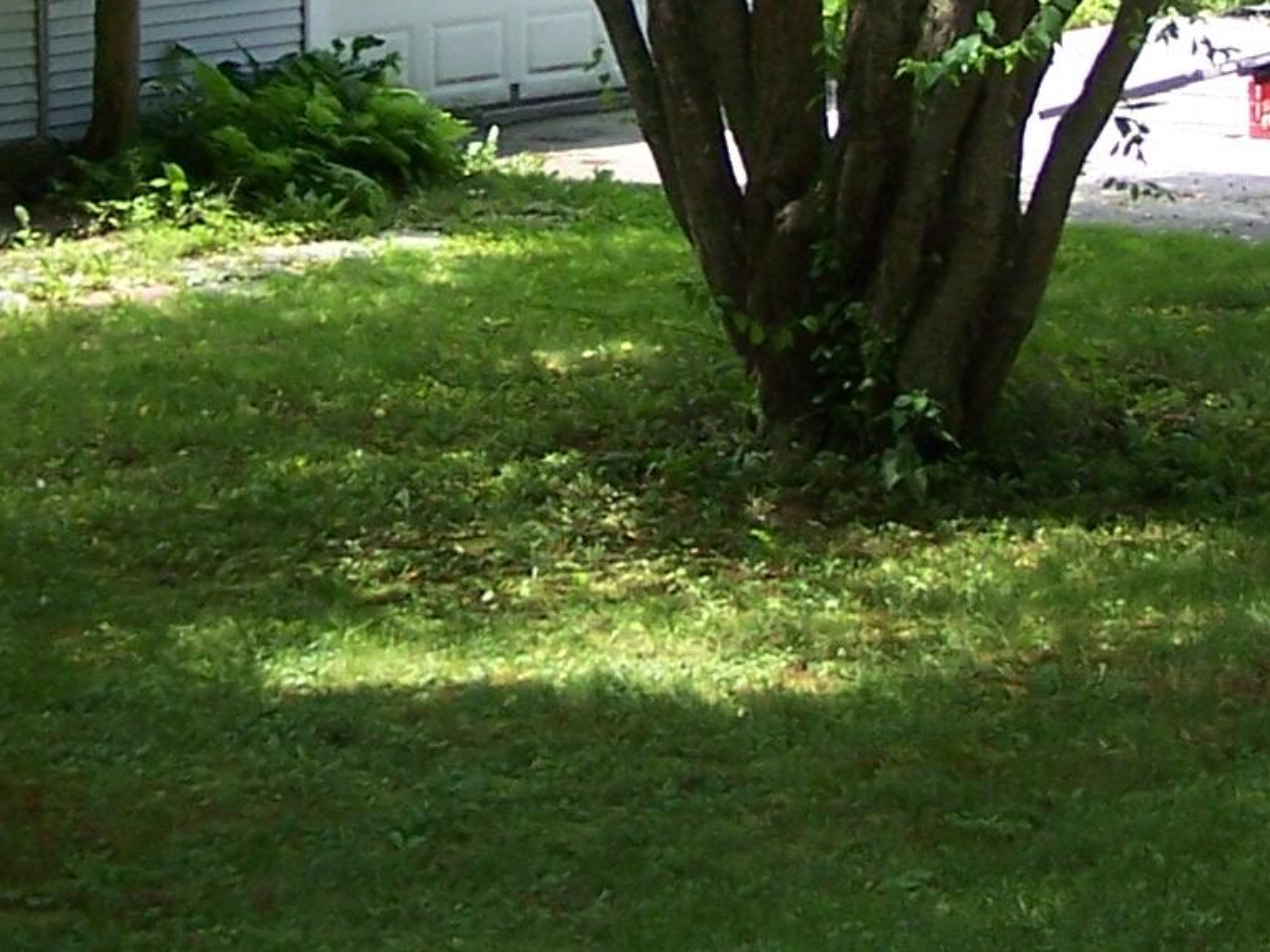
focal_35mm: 128
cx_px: 687
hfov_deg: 15.4
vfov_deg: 11.4
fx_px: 4697
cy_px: -133
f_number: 2.8
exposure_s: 1/250
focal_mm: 6.3
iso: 80
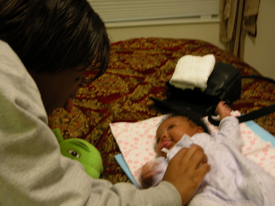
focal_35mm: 62
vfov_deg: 23.7
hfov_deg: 31.2
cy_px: 103
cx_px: 138
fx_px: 493
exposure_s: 1/4
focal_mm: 15.7
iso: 116
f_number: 3.2
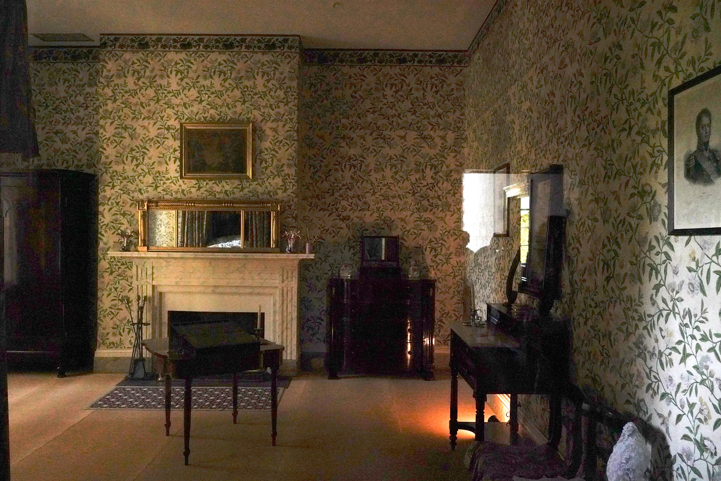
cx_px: 360
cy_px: 240
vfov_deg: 46.4
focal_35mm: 28
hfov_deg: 65.5
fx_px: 561
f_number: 7.1
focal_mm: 28
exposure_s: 1/100
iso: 8000
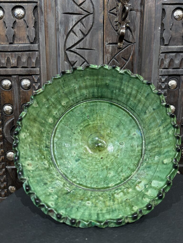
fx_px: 183
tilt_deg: -14.1
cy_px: 122
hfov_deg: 53.1
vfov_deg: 67.3
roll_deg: -0.2
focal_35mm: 26
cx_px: 92
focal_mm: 5.96
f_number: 1.6
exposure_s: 1/50
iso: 320
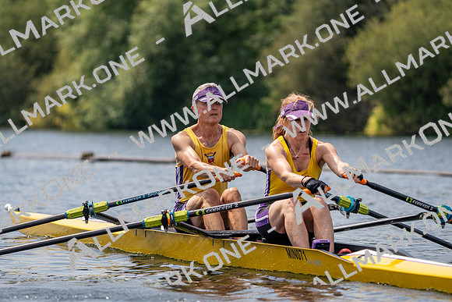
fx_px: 3566
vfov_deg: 4.8
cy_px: 151
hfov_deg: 7.3
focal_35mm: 284
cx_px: 226
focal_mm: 284
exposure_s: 1/1600
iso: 250
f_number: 5.6
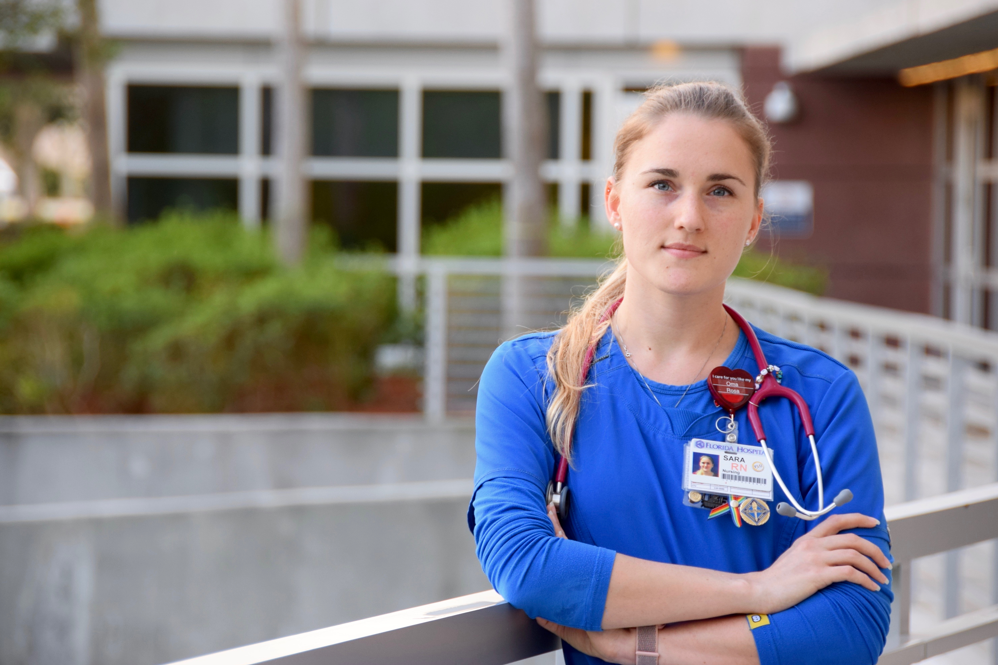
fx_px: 5641
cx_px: 497
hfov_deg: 10.1
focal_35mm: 204
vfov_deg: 6.7
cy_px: 332
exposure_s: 1/125
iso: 450
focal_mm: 135
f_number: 5.6
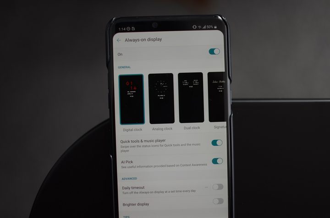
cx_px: 165
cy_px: 109
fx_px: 480
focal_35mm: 52
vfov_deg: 25.6
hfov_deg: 37.9
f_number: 1.8
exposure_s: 1/125
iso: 160
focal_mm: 35
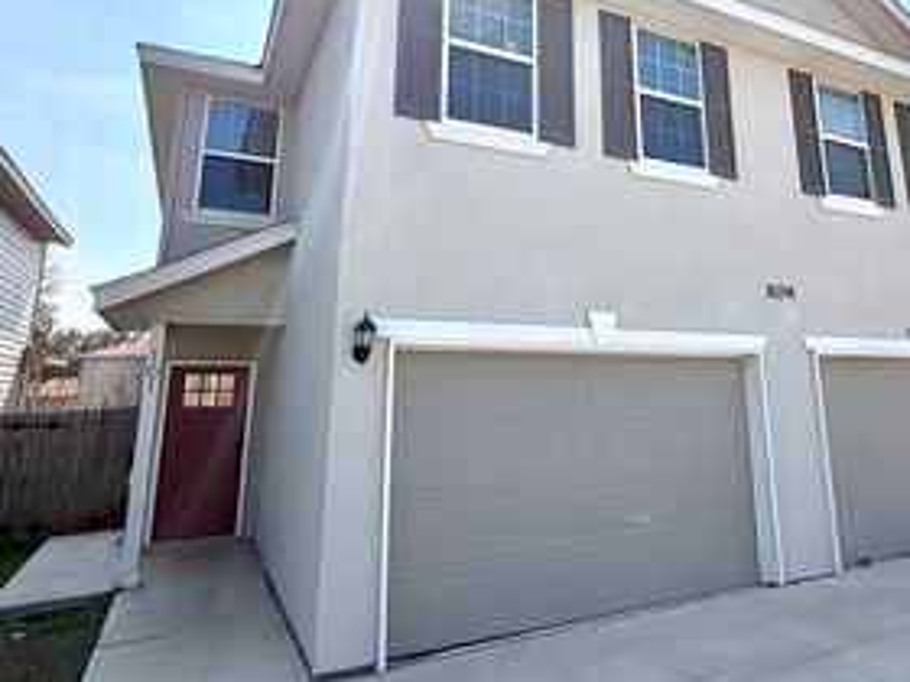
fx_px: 657
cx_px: 552
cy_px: 235
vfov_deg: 53.9
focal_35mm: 25
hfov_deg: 68.6
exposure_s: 1/1745
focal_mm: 2.22
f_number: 2.2
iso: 32
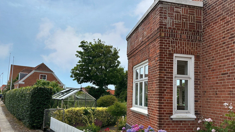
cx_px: 115
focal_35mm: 27
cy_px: 81
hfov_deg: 69.8
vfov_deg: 42.6
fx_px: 168
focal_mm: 6.86
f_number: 1.78
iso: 80
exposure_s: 1/8929
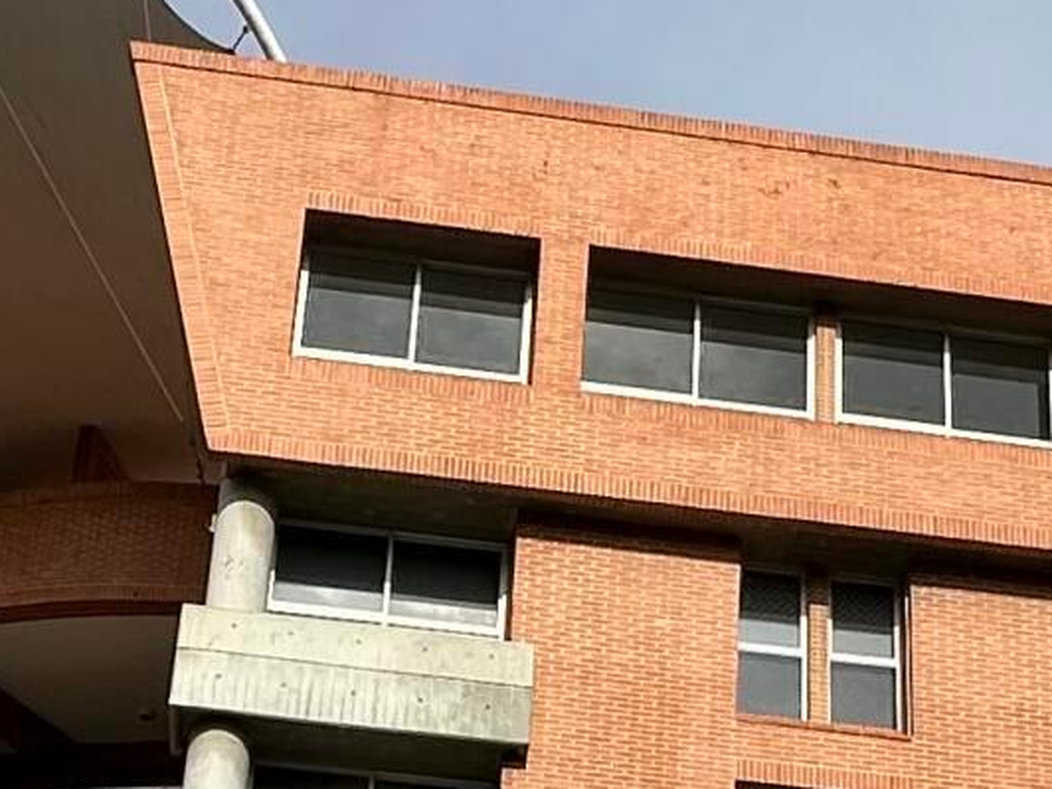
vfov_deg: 17.6
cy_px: 1008
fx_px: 2401
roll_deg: -2.7
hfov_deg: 24.7
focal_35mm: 79
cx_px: 583
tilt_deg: +23.5
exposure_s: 1/2564
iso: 50
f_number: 2.2
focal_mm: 2.22
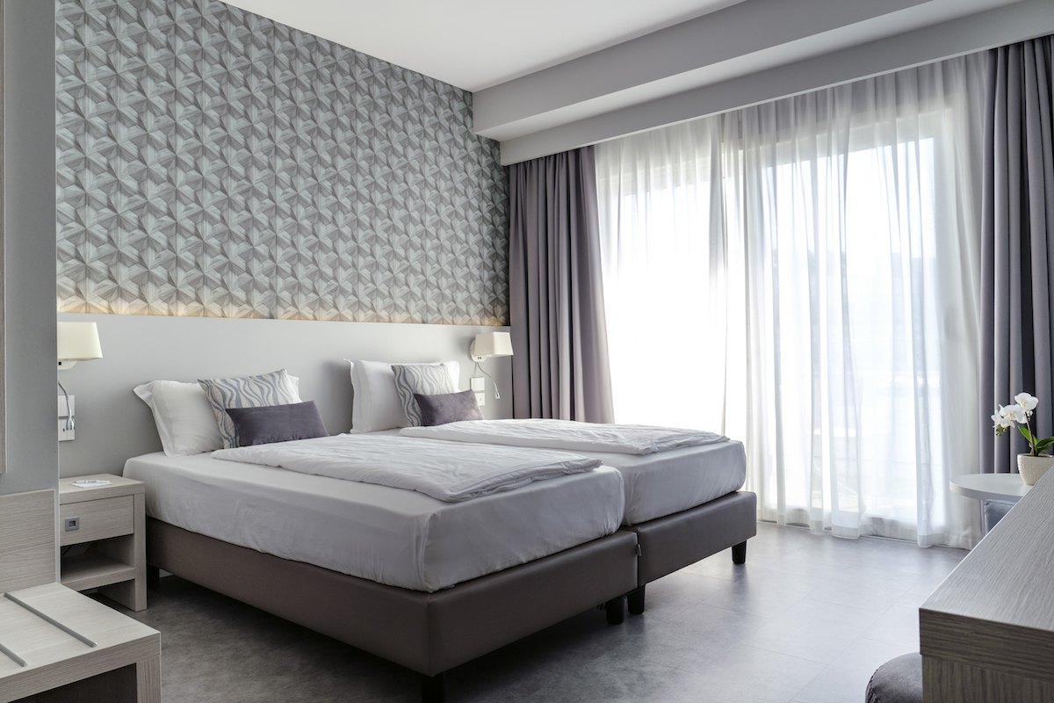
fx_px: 703
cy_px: 352
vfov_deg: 53.1
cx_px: 527
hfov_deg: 73.7
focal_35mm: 24
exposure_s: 1/30
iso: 320
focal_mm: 16
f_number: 8
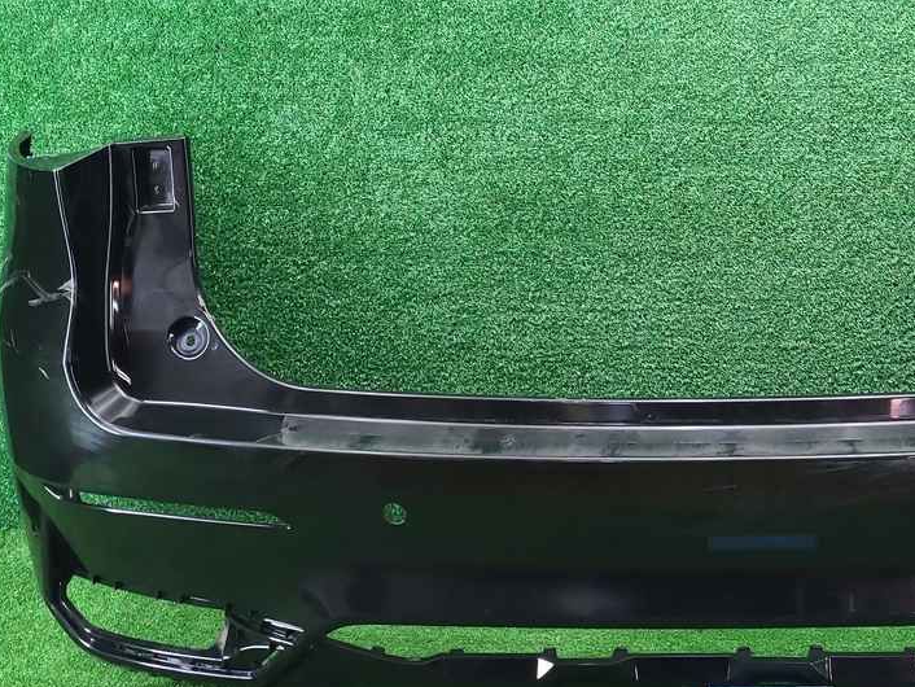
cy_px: 303
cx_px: 692
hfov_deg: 35.3
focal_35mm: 53
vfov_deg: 27.5
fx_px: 1401
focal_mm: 5.4
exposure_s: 1/50
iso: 243
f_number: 1.8
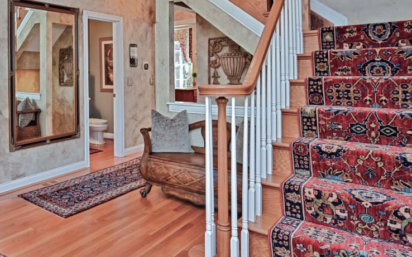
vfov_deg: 42.2
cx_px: 76
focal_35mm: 29
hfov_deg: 59.1
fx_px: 326
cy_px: 75
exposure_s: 1/60
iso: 1000
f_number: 4
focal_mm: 14
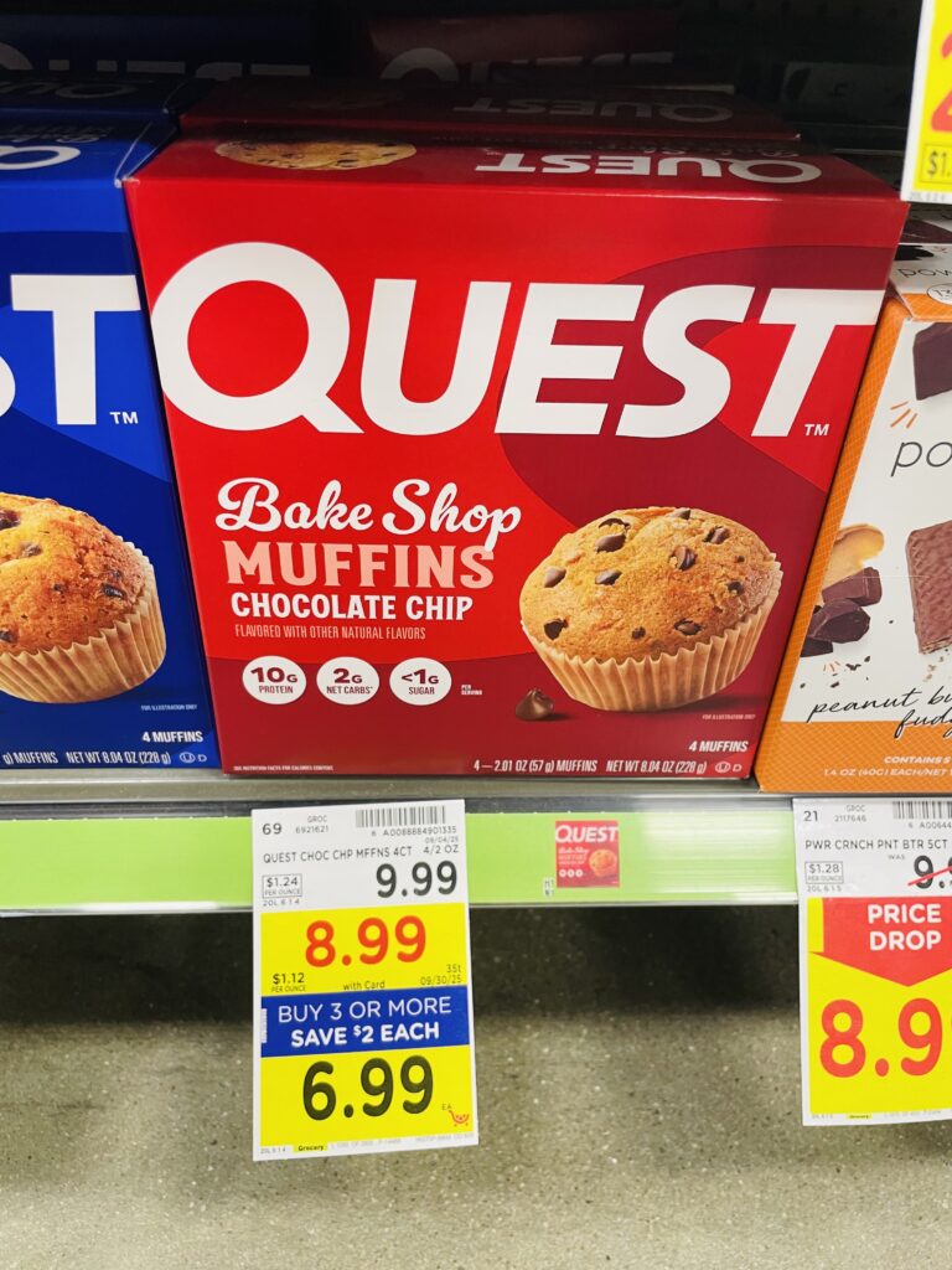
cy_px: 635
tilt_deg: -38.9
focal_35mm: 26
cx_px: 476
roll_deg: -2.3
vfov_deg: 67.3
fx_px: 953
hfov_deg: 53.1
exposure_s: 1/61
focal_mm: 4.2
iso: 125
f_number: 1.6
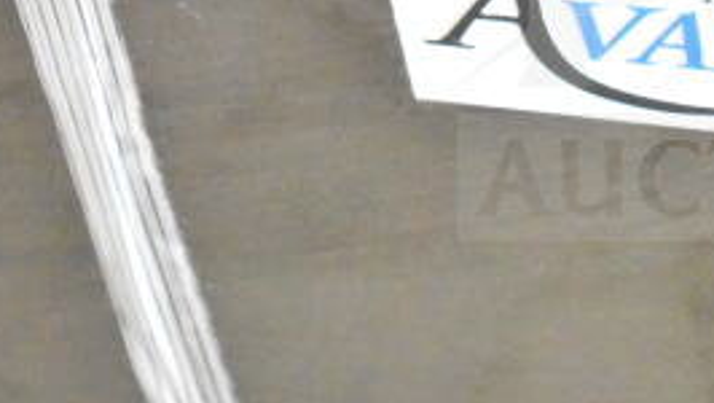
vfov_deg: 6.1
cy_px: 28
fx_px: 3755
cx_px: 757
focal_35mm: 198
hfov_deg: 10.7
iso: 25600
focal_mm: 55
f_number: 5.6
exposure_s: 1/100
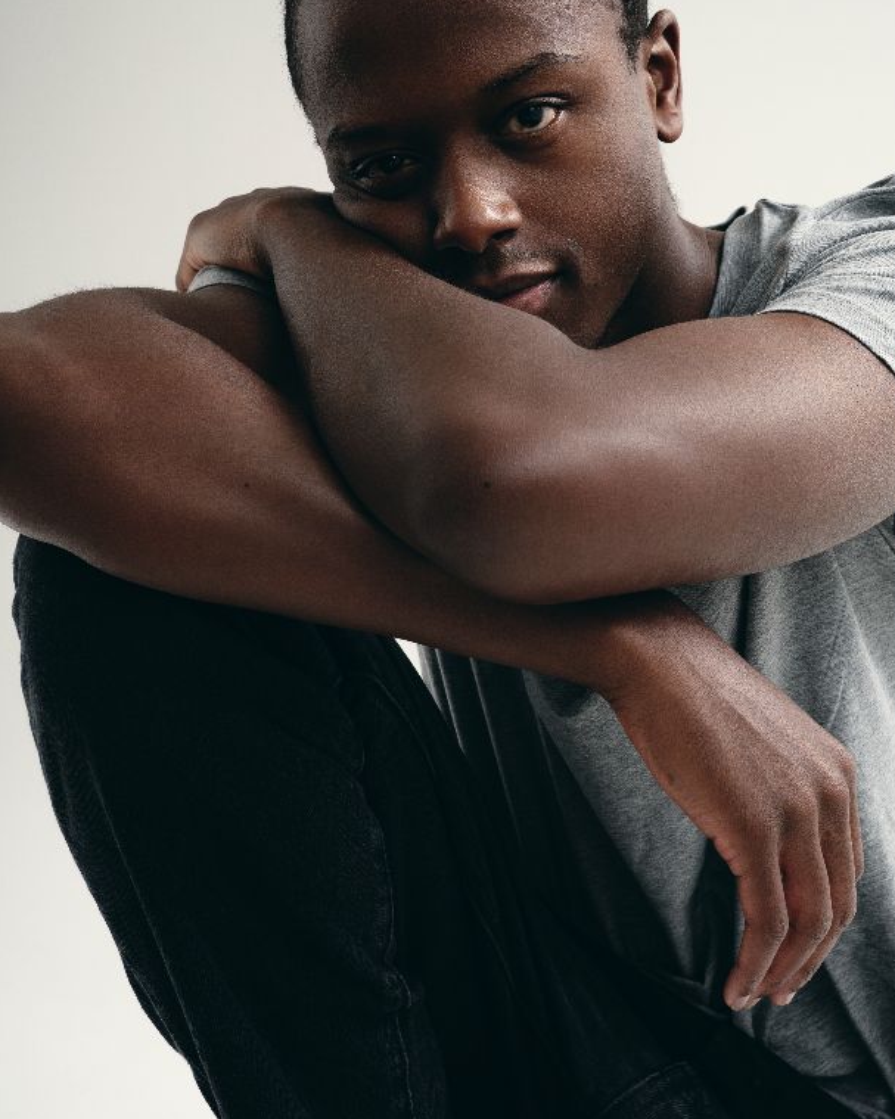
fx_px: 2219
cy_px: 554
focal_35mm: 67
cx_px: 459
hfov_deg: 22.8
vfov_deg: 28.3
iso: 100
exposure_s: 1/125
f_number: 9
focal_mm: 50
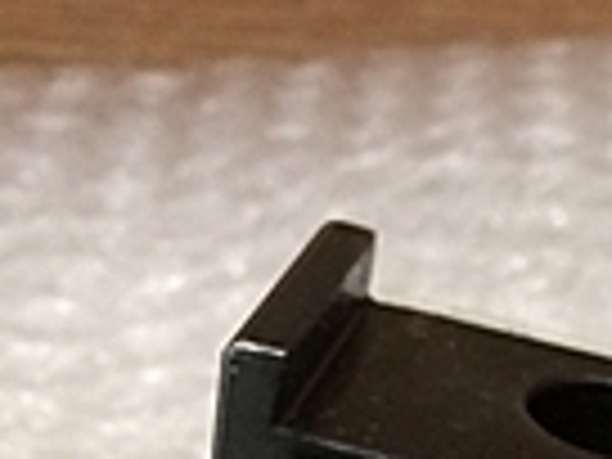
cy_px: 873
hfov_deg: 13.8
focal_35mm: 136
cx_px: 837
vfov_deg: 10.2
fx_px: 2404
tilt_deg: -31.9
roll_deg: +2.5
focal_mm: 4.15
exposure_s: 1/30
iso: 125
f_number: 2.2
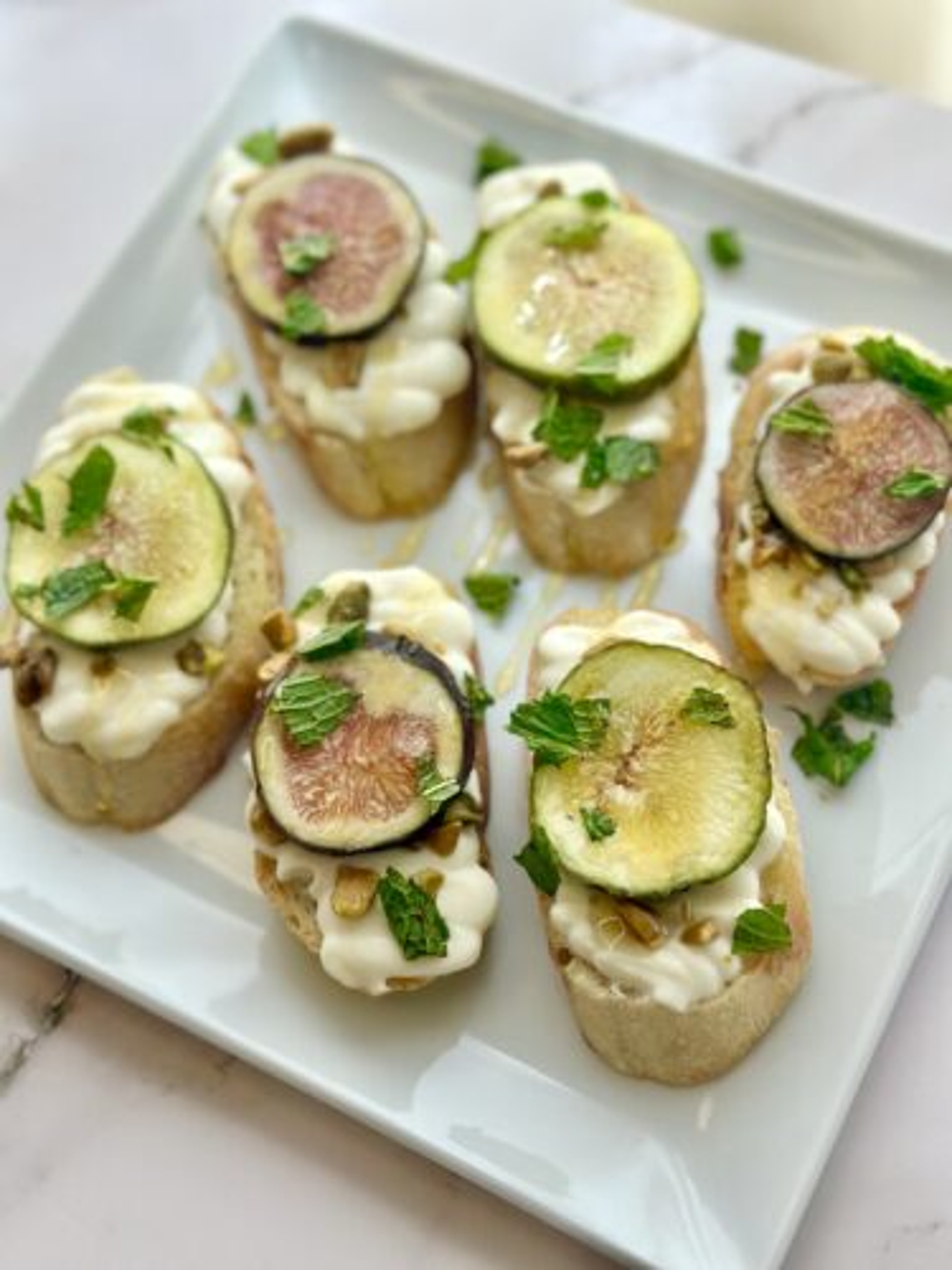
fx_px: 1760
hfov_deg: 30.3
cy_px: 635
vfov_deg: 39.7
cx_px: 476
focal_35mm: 48
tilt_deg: -66.6
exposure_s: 1/903
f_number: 1.78
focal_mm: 6.86
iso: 80
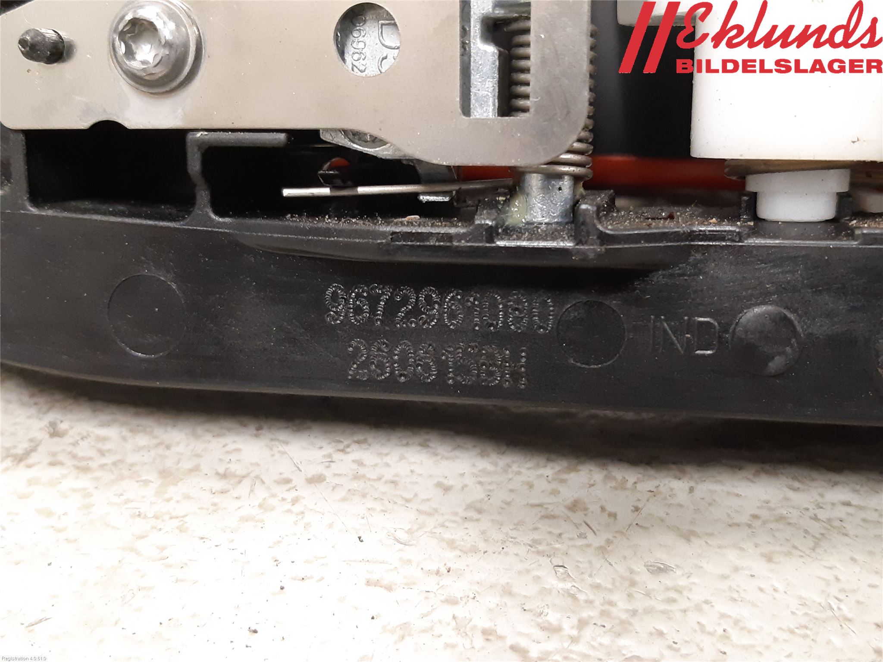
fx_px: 663
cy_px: 331
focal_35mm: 26
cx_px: 442
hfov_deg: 67.3
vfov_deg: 53.1
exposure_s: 1/25
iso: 250
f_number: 1.7
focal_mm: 3.93
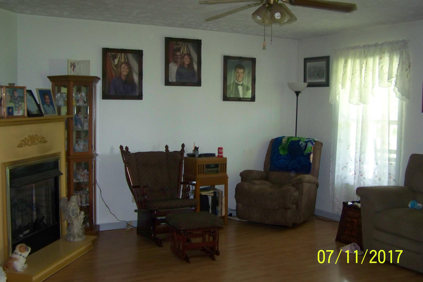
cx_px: 212
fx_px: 470
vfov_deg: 33.4
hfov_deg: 48.5
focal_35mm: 40
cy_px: 138
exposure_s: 1/30
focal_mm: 6.3
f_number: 2.8
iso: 200
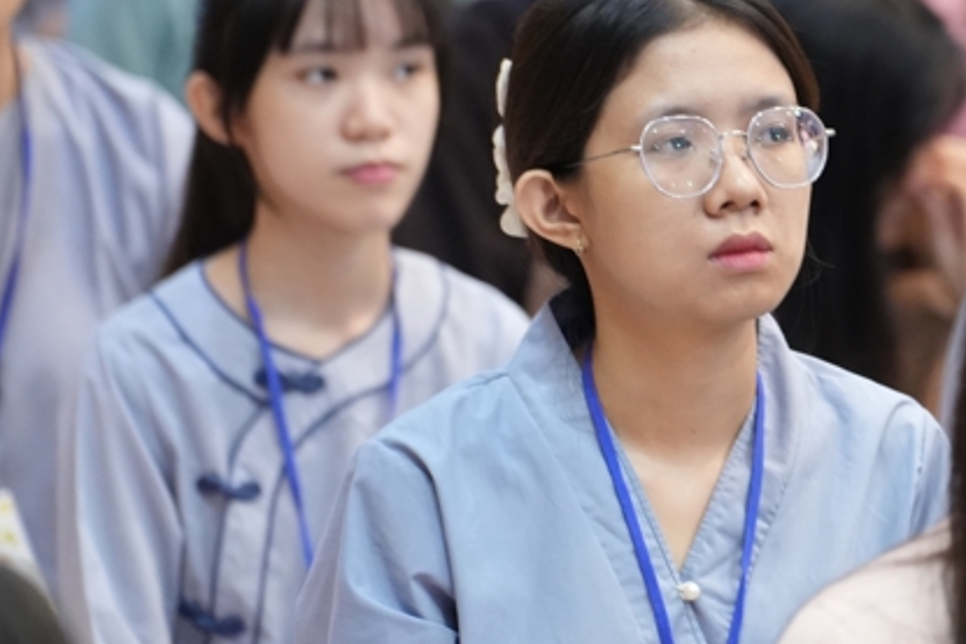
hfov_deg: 5.8
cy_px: 181
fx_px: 9448
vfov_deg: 3.9
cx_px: 793
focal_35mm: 352
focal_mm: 150
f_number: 2.8
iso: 4000
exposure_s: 1/100
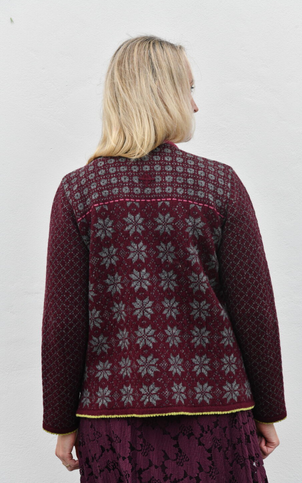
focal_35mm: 74
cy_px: 246
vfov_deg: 27.8
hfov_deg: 17.6
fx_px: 974
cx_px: 161
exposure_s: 1/350
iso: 1600
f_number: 9.5
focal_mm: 70
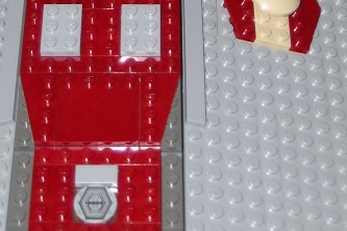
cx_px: 124
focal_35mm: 135
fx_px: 1301
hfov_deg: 15.2
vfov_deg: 9.8
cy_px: -150
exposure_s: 1/60.1
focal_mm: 10.3
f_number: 3.4
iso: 50
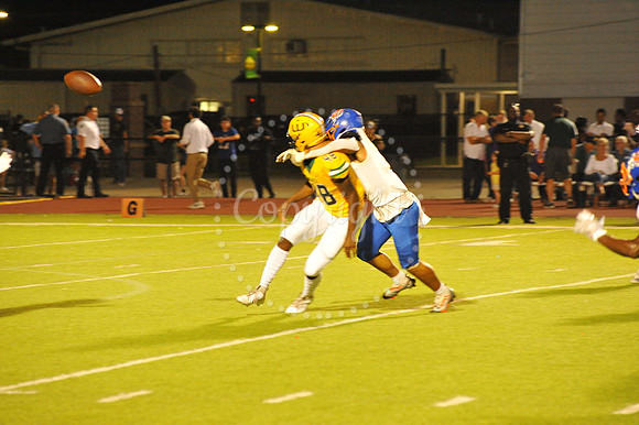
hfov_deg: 10.3
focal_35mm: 200
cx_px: 320
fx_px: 3548
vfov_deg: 6.9
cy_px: 212
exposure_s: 1/200
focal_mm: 200
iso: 6400
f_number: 5.6
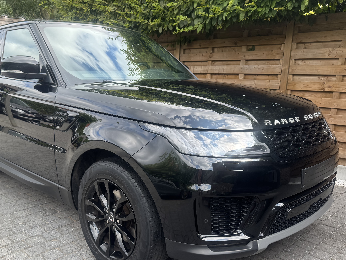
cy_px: 157
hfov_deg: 54.8
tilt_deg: -13.6
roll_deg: -0.4
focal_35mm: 33
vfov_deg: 42.7
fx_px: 330
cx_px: 134
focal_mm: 6.76
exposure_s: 1/715
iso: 80
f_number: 1.78
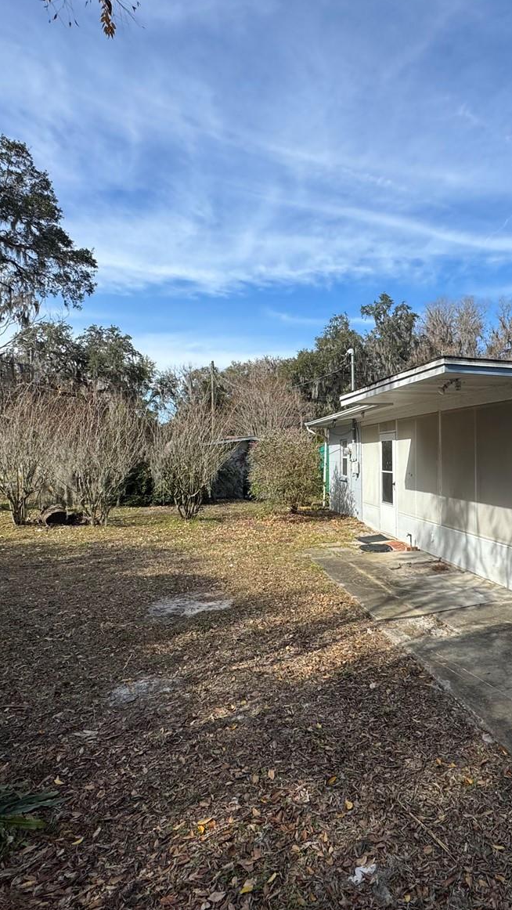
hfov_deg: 51.3
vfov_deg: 83.8
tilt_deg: +0.2
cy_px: 448
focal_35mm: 21
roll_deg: +0.0
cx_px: 386
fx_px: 507
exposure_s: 1/1420
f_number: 2.2
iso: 40
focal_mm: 2.22
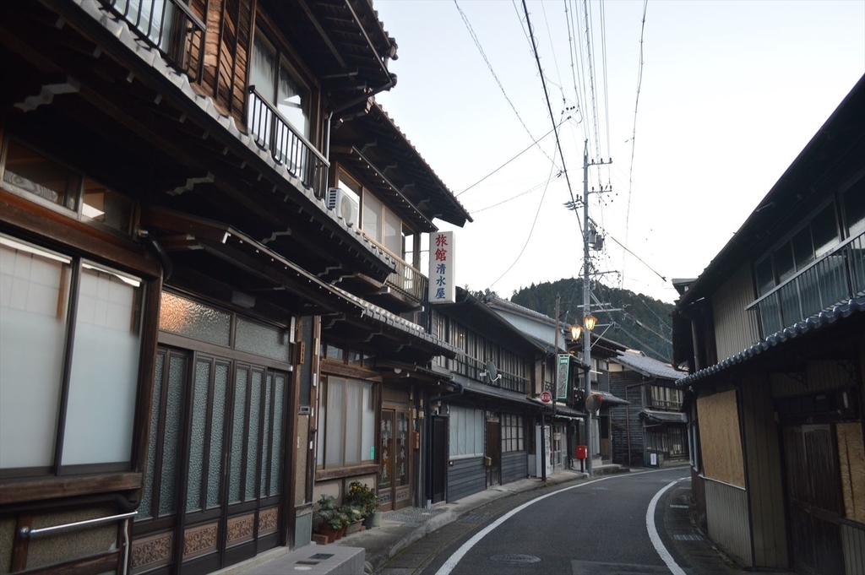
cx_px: 432
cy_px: 288
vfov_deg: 47.9
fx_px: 648
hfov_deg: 67.4
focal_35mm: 27
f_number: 3.5
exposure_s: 1/50
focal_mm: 18
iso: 400
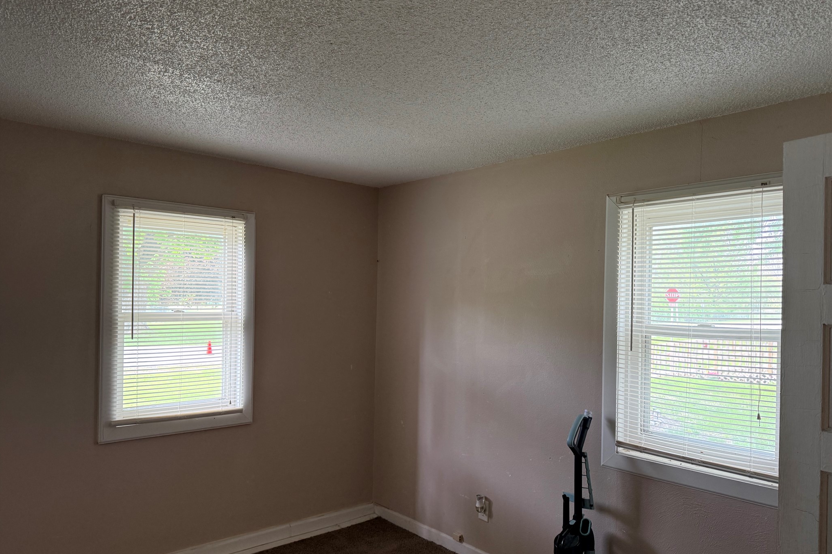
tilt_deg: +0.7
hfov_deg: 71.5
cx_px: 416
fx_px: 578
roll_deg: -1.2
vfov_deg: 51.2
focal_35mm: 25
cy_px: 297
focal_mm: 6.76
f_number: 1.78
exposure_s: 1/144
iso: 200
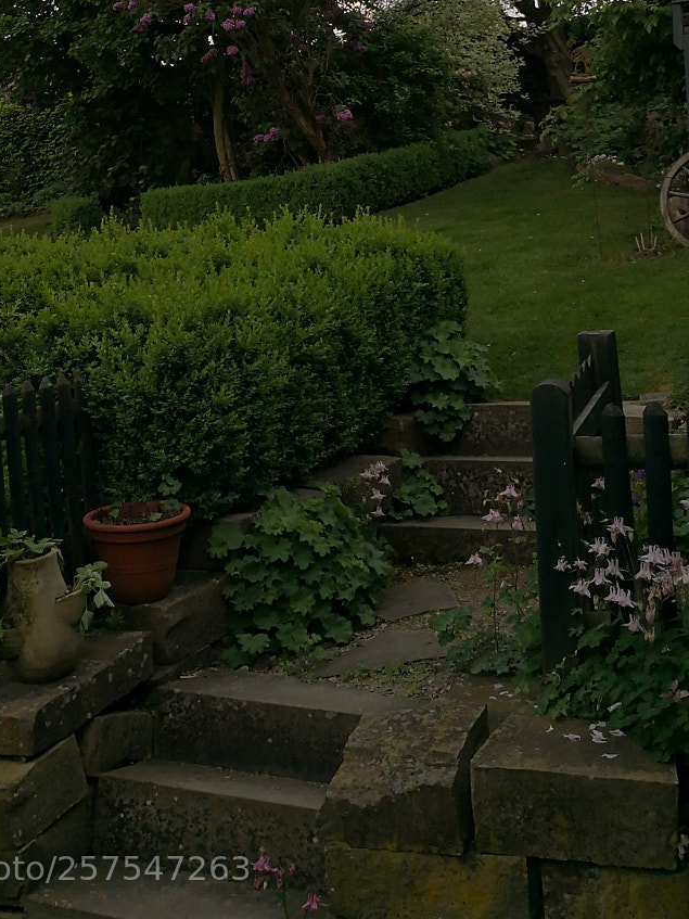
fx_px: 1354
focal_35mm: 51
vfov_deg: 35.2
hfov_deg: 28.6
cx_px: 333
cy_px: 86
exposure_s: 1/1560
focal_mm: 3.95
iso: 50
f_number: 1.6
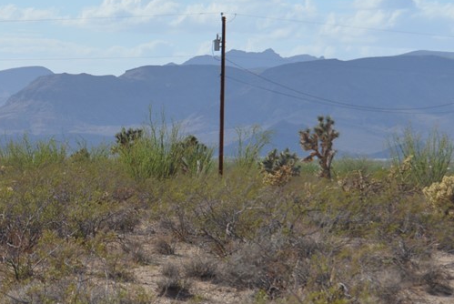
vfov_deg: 7.7
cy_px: 187
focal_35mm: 179
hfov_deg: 11.5
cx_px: 147
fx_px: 2261
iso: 400
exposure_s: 1/1600
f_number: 7.1
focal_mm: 55
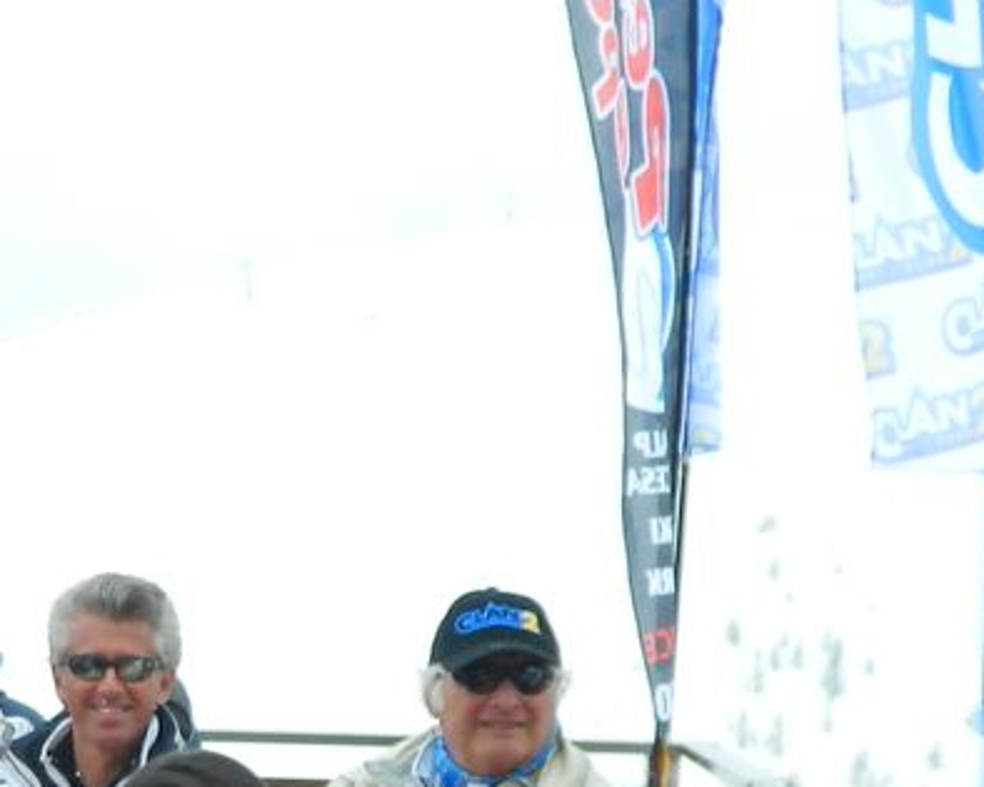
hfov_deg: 15.2
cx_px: -165
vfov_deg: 12.3
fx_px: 3581
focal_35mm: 123
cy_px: 932
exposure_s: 1/800
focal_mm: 5.6
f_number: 3.2
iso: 80
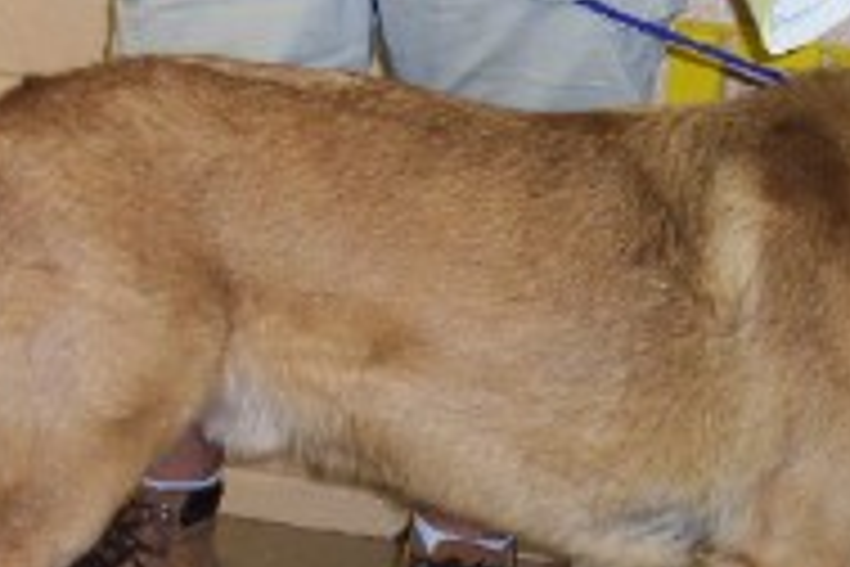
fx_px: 1747
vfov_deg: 18.4
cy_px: 378
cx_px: 481
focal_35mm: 74
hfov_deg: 27.3
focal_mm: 7.5
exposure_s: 1/30
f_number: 2.8
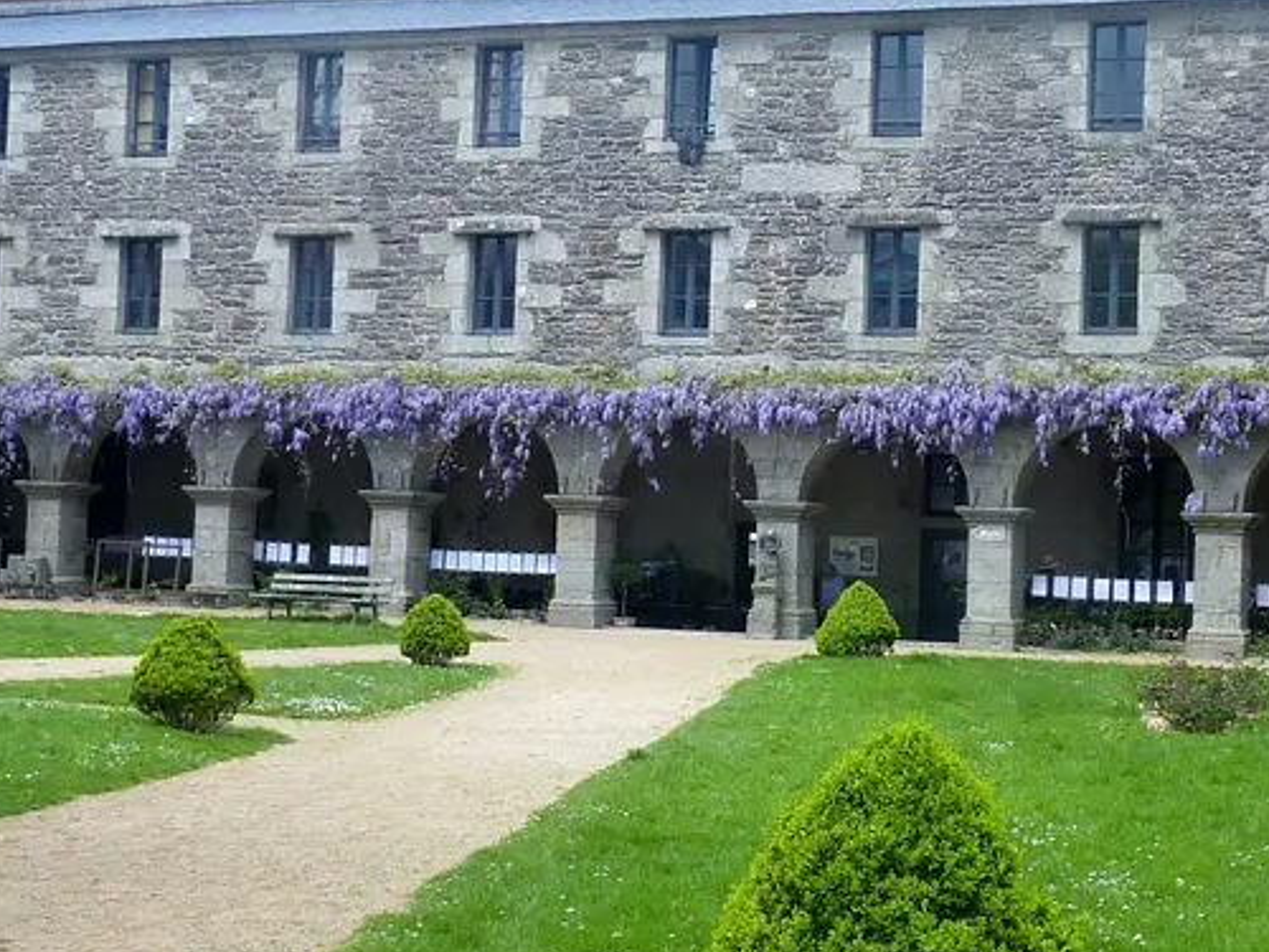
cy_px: 376
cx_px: 731
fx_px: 2346
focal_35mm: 64
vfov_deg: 22.9
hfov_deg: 30.2
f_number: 4
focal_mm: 4.1
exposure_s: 1/200
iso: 125
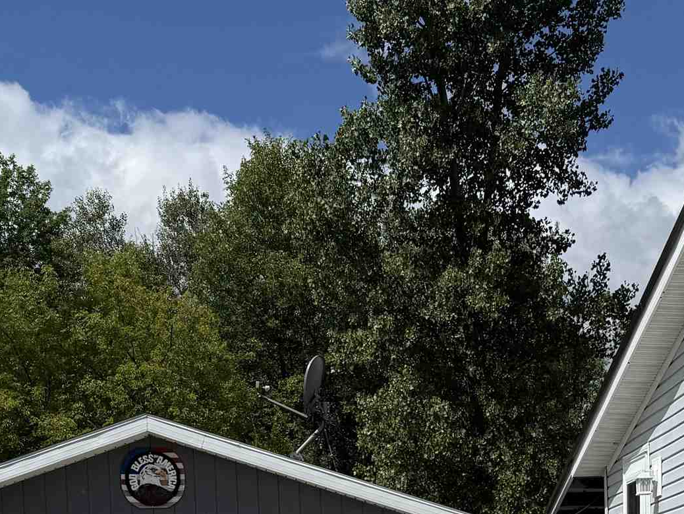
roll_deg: +1.9
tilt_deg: -1.7
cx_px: 409
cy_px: 676
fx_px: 1403
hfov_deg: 27.3
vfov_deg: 19.1
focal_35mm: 71
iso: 80
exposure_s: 1/10309
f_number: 1.78
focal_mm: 6.76
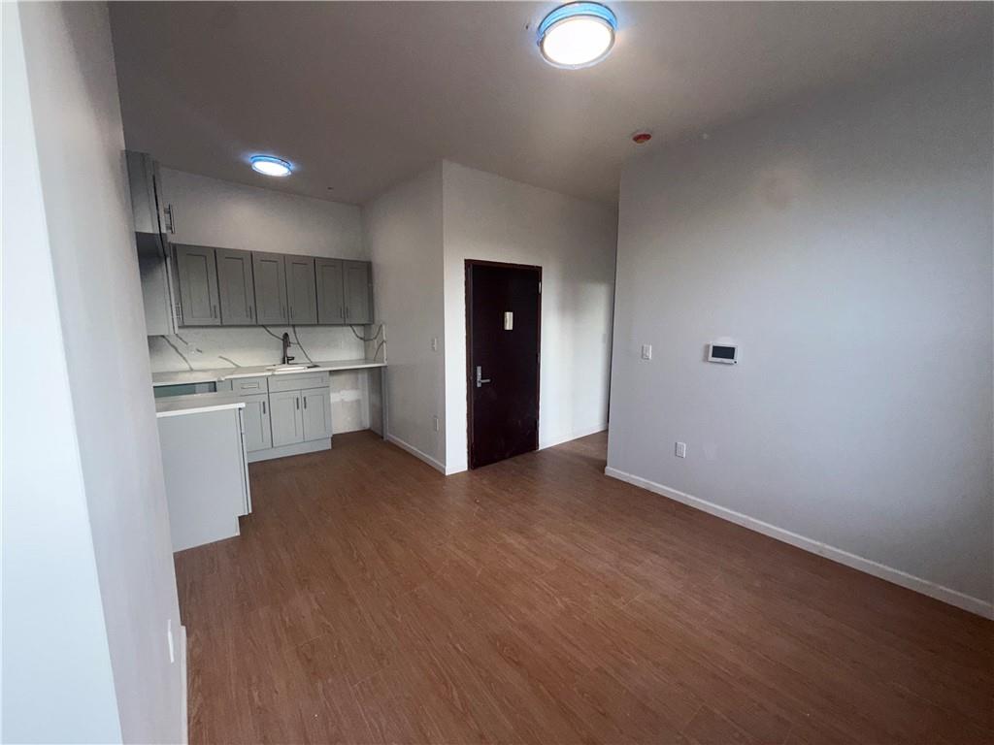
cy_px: 372
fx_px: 402
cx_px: 497
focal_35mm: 14
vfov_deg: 85.7
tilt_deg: -7.9
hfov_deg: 102.1
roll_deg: -0.7
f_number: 2.2
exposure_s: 1/122
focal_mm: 2.22
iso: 64
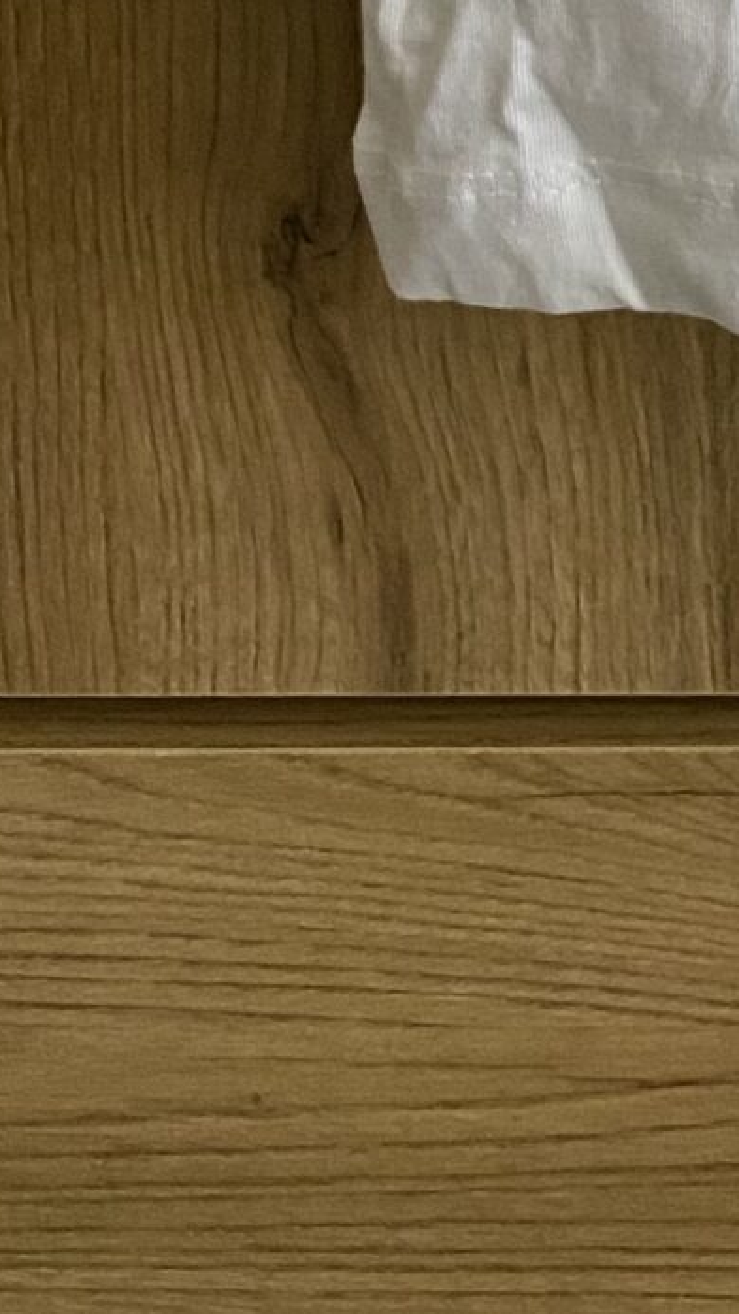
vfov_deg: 16.9
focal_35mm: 104
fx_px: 3623
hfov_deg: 10.4
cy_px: -1071
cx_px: 1646
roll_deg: +0.9
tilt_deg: -7.2
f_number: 1.8
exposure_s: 1/98
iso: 125
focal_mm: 4.25
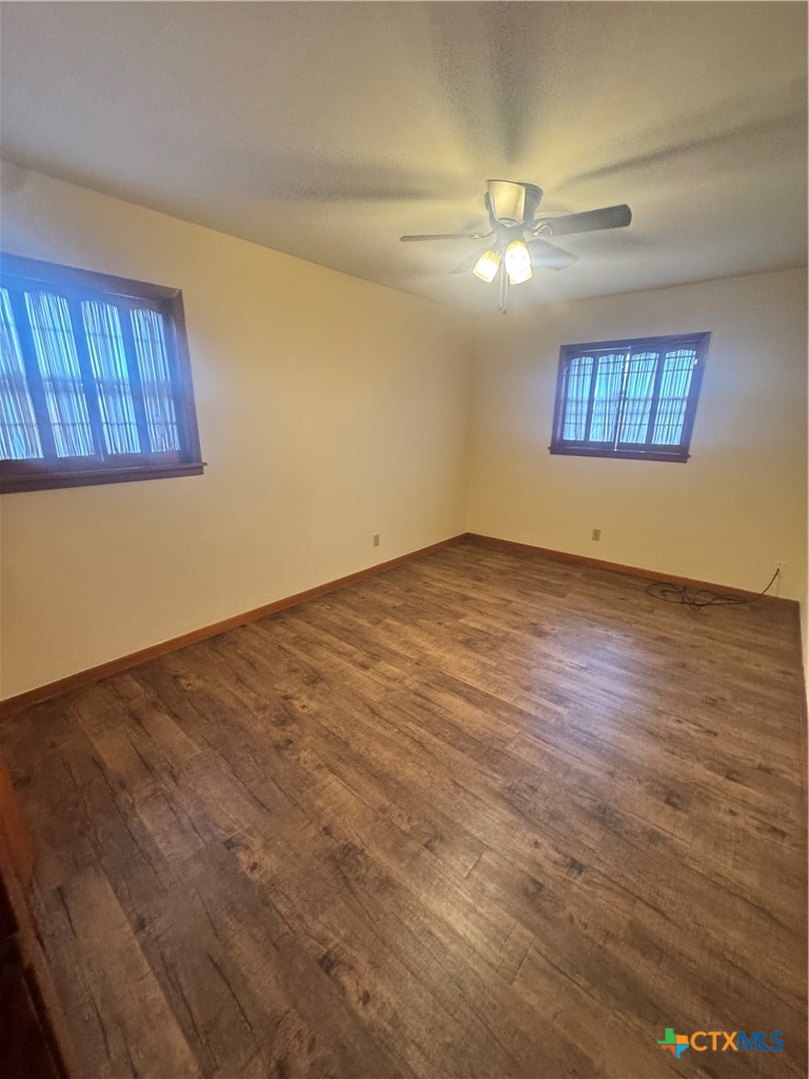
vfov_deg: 102.1
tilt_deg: -14.7
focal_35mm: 14
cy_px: 540
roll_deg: +0.2
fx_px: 436
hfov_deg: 85.7
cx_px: 404
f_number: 2.2
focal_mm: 2.22
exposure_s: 1/60
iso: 400
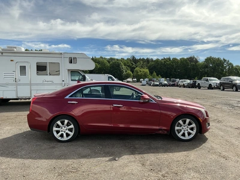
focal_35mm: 28
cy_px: 90
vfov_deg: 49.7
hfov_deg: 63.4
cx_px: 120
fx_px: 194
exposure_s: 1/1730
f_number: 1.8
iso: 25
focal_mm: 3
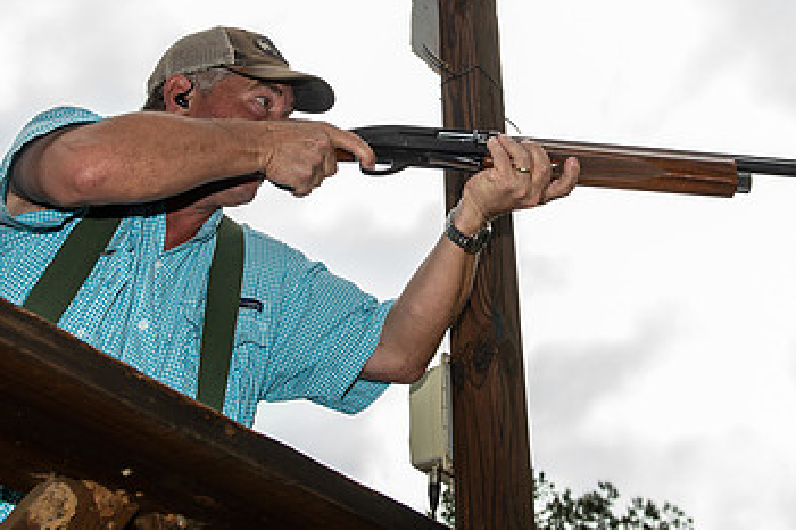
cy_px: 116
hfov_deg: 37.5
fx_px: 1171
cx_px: 453
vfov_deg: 25.1
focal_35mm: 53
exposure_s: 1/320
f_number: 6.3
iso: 125
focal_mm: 32
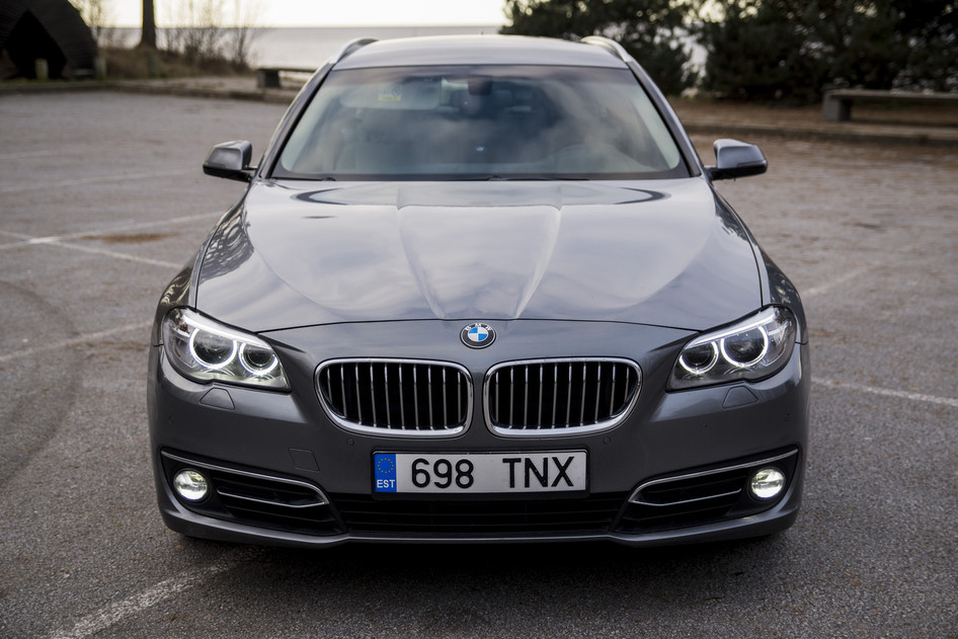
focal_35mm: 48
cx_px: 479
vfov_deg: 28.1
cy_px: 320
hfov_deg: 41.1
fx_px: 1277
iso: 400
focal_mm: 48
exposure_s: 1/800
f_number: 2.8
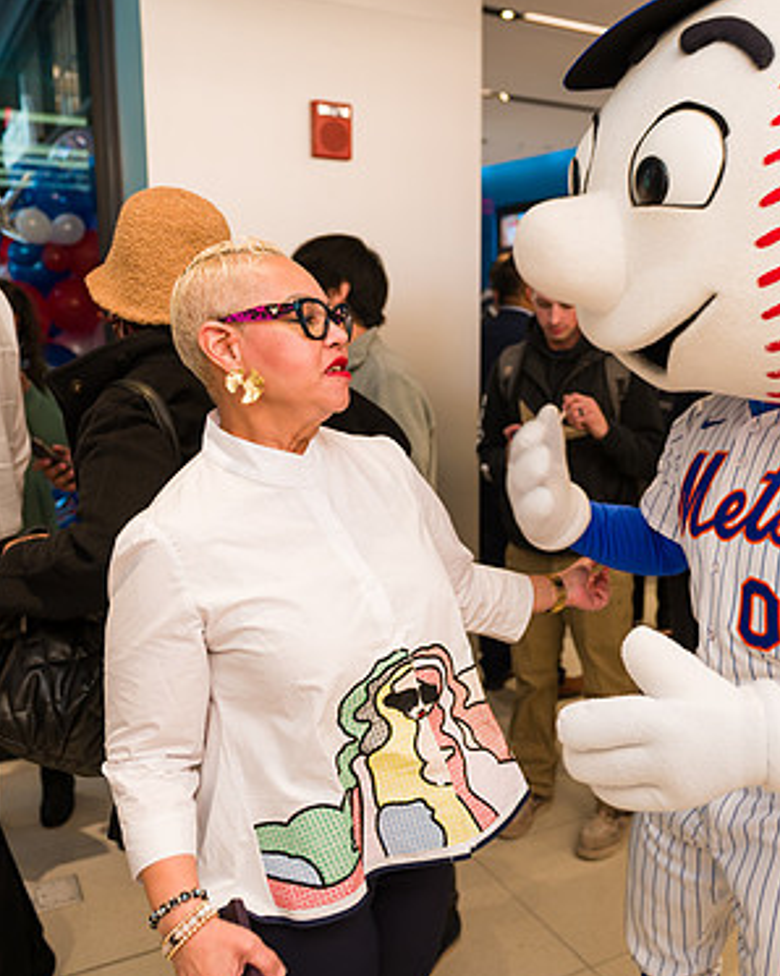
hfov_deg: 41.2
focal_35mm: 35
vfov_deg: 51.6
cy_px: 495
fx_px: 1011
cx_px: 563
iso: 400
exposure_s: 1/200
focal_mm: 24
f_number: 4
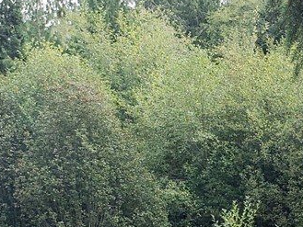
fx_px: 709
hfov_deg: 21.3
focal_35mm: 81
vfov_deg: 17.0
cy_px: 310
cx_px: 416
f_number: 2.4
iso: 50
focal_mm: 4.3
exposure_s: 1/165
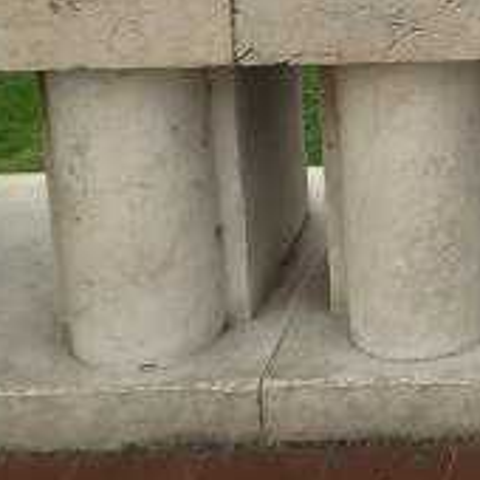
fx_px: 2196
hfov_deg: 11.1
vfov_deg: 11.6
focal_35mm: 140
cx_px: 1014
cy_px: -370
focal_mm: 4
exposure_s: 1/496
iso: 20
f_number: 1.8
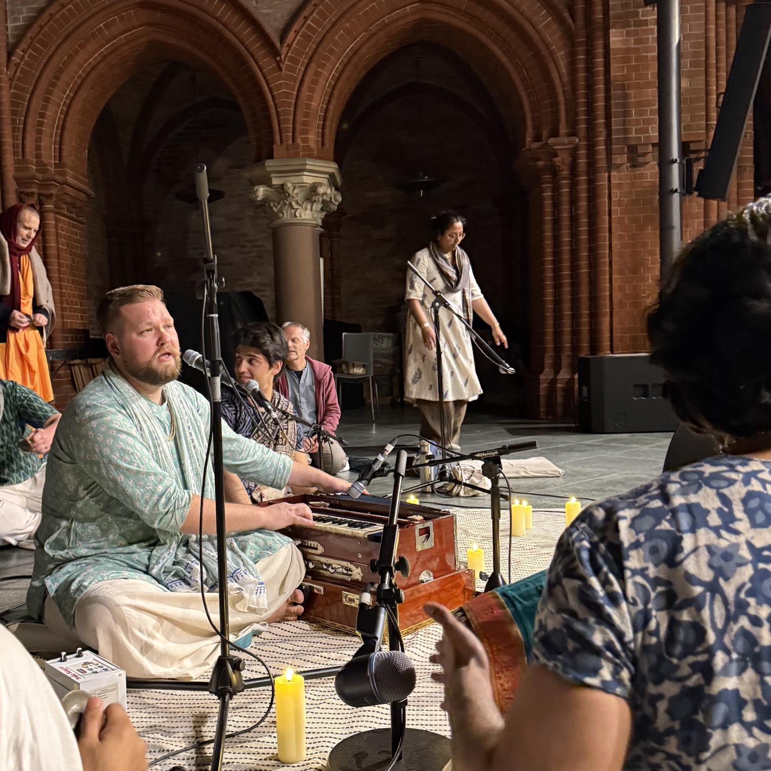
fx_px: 857
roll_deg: +2.5
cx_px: 322
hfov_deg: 48.3
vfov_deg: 48.4
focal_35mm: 34
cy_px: 399
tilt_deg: -3.5
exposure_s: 1/34
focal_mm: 6.76
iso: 800
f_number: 1.78
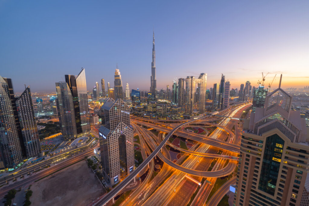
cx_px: 154
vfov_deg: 90.0
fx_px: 103
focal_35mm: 12
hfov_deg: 112.6
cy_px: 103
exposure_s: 10
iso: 100
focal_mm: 12
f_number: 20
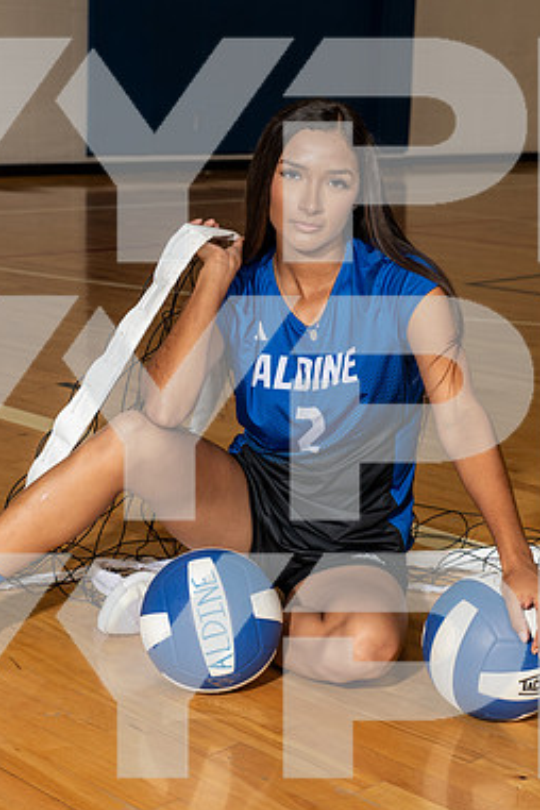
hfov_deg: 19.5
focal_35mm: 70
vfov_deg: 28.8
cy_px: 409
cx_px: 249
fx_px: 1575
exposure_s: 1/250
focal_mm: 46
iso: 320
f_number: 6.3
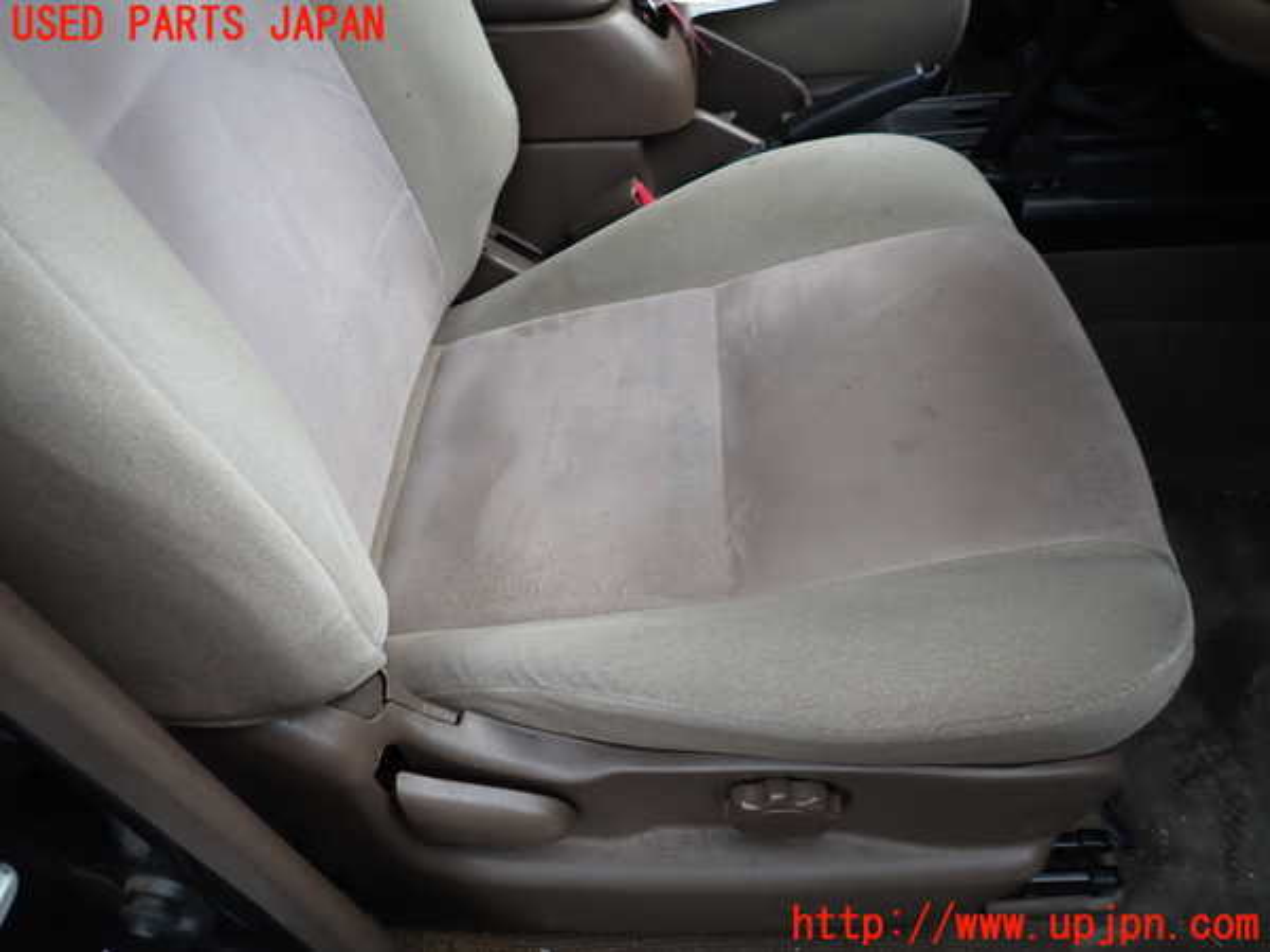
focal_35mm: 25
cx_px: 635
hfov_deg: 69.4
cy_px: 476
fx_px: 917
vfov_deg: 54.9
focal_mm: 4.5
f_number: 2
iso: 125
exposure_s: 1/60
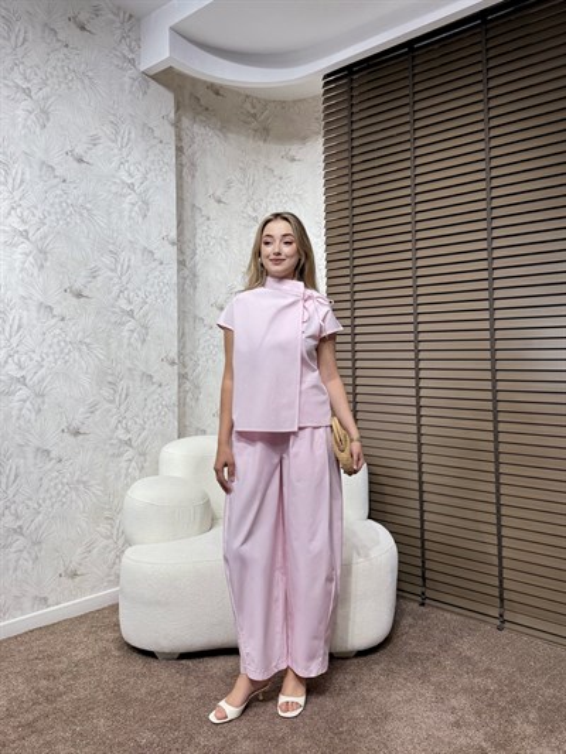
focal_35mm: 24
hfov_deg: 56.8
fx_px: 523
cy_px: 377
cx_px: 283
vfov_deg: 71.6
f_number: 1.78
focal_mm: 6.76
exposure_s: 1/393
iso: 80
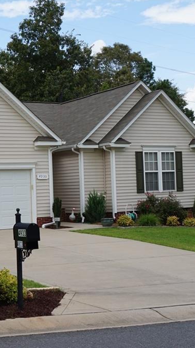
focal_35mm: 62
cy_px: 174
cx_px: 62
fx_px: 570
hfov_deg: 19.3
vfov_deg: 33.8
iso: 100
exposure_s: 1/80
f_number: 11
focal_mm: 26
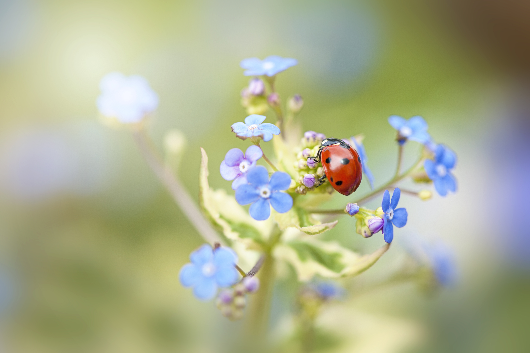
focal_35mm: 105
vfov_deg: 13.0
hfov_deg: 19.5
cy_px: 176
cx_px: 265
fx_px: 1545
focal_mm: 105
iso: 200
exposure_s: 1/640
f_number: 5.6
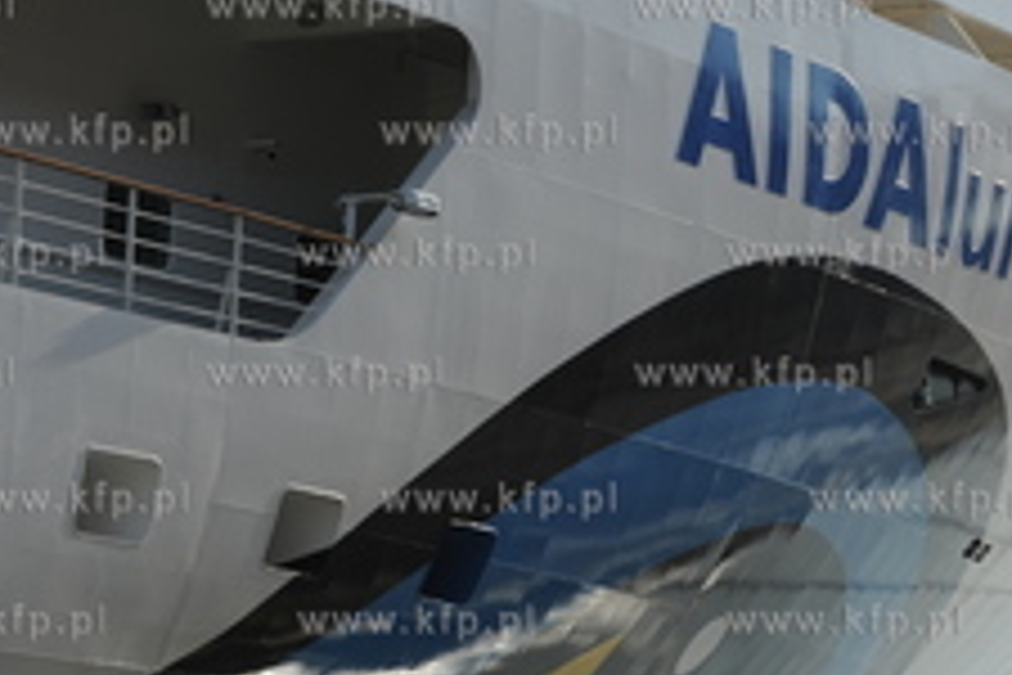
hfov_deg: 14.4
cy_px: 558
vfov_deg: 9.6
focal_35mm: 142
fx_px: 3991
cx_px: 657
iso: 200
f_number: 8
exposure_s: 1/640
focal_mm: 80
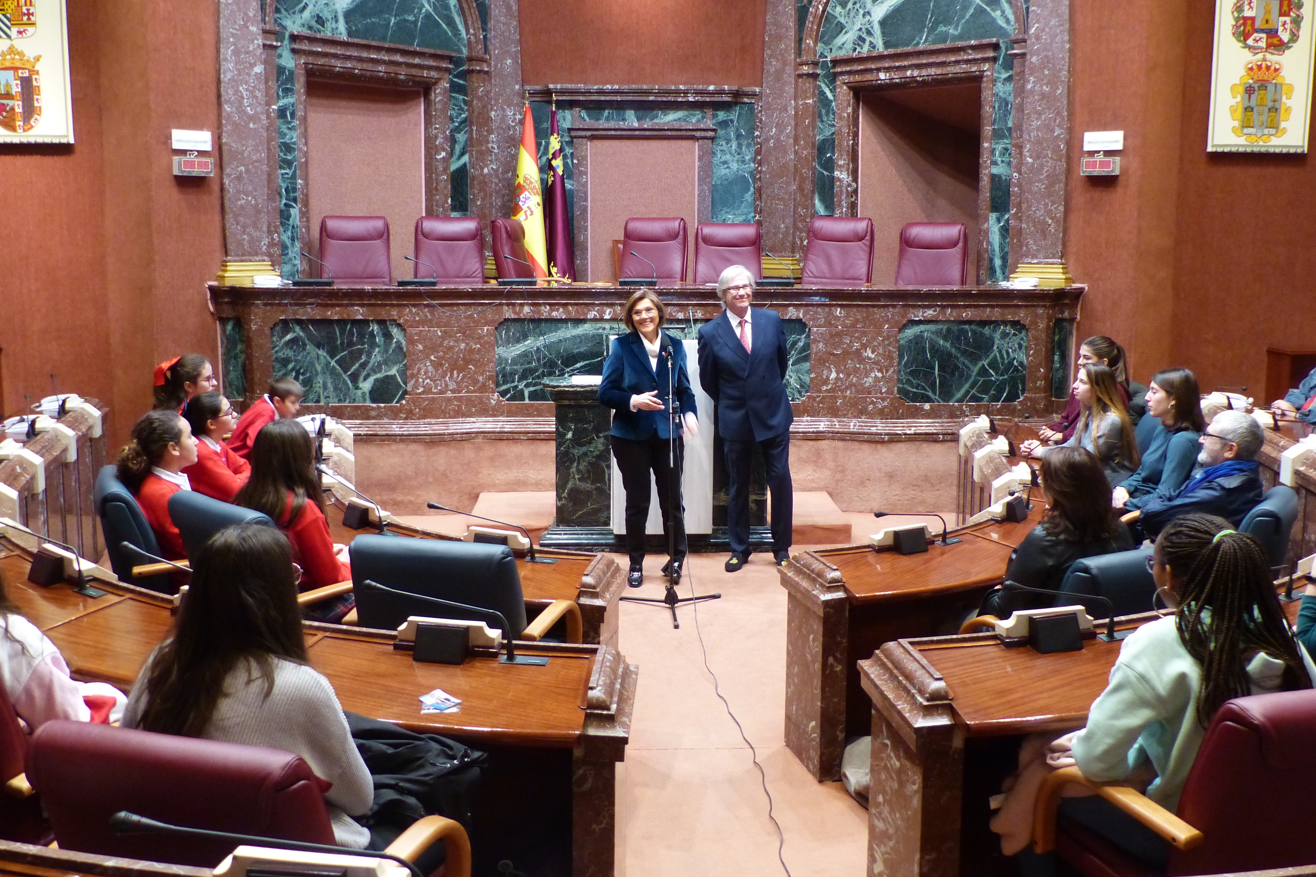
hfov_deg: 58.7
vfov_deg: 41.0
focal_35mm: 32
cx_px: 664
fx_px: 1170
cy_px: 373
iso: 400
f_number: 2.8
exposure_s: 1/15
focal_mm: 5.5
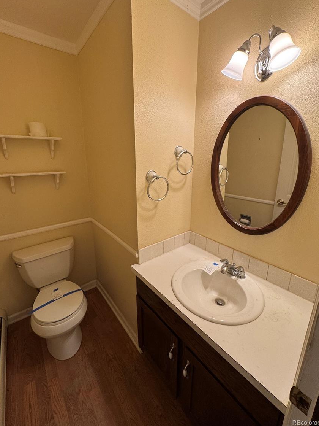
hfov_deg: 81.7
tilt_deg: -14.7
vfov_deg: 98.0
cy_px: 199
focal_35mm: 15
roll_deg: +0.9
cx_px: 155
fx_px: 184
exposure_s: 1/120
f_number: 2.2
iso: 160
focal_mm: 2.22
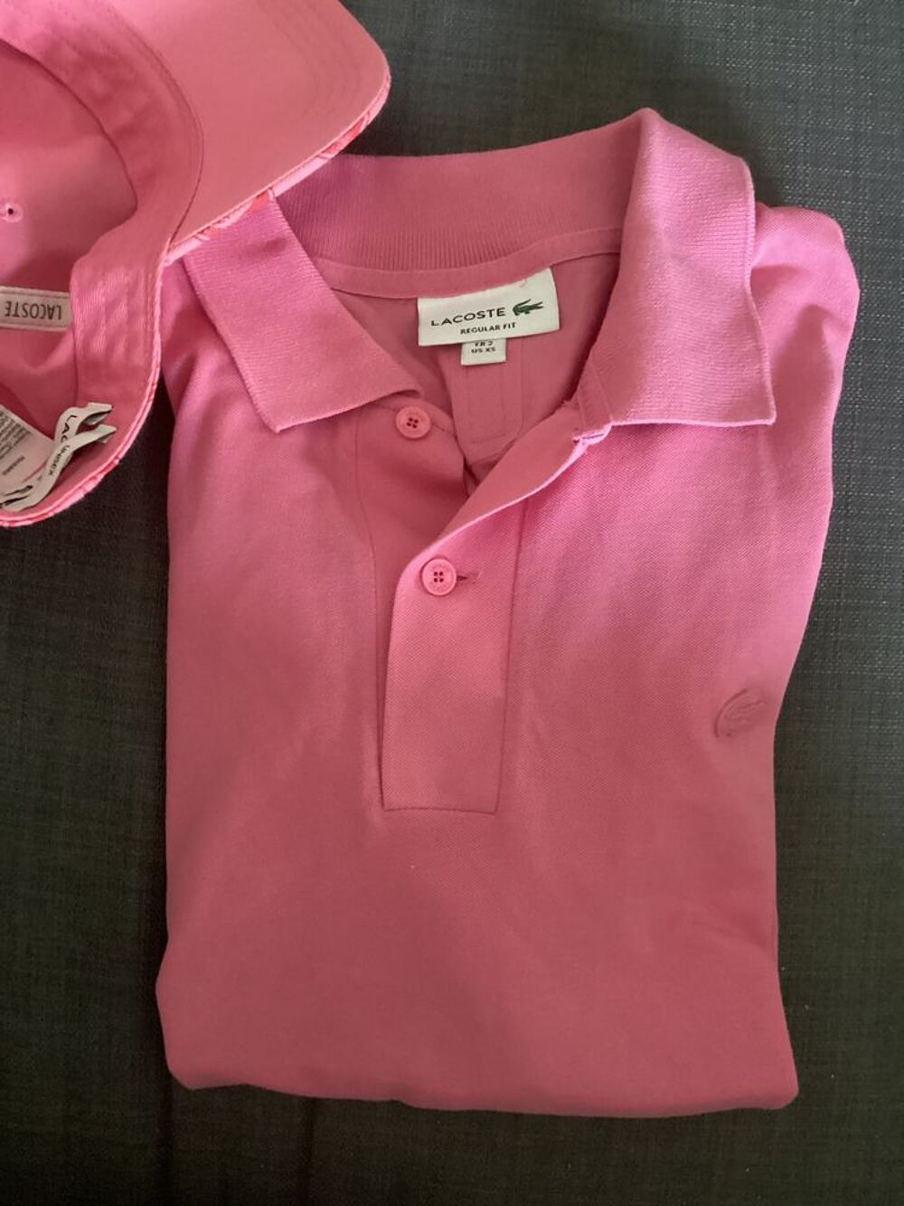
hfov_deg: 45.4
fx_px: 1079
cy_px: 603
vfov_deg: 58.3
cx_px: 452
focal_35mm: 31
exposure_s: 1/30
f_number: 2.4
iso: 640
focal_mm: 3.3
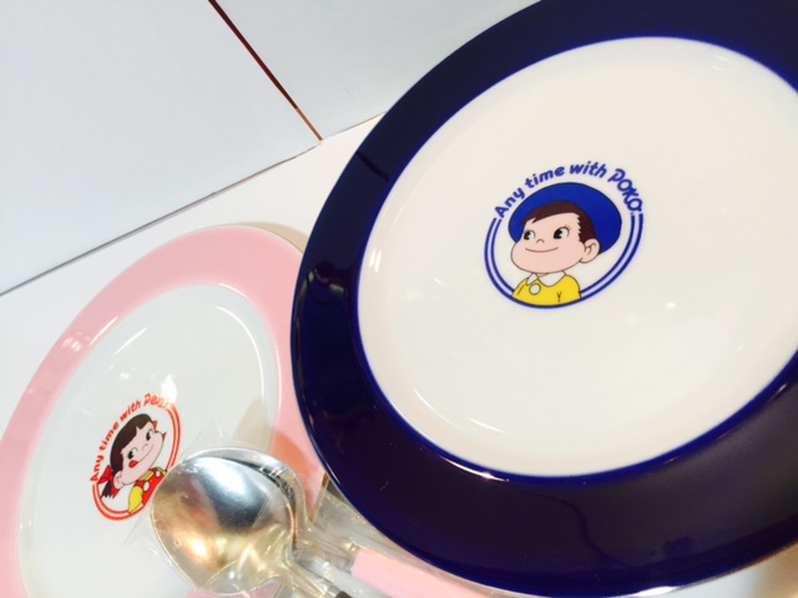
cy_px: 299
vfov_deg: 48.2
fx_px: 669
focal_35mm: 29
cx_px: 399
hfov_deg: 61.7
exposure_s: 1/33
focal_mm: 4.15
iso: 64
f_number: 2.2
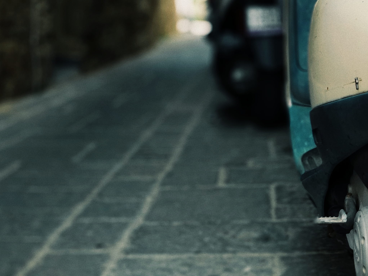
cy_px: 7
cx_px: 245
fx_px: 1084
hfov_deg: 19.2
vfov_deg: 14.3
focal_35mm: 102
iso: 125
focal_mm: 5.99
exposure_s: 1/120
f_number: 2.6
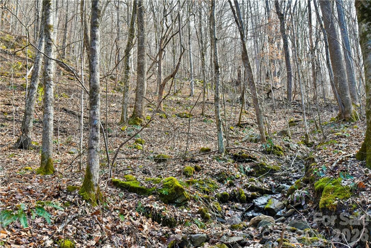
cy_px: 124
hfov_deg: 50.7
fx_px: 392
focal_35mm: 38
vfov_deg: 35.1
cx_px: 186
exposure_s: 1/200
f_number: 7.1
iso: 1600
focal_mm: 38
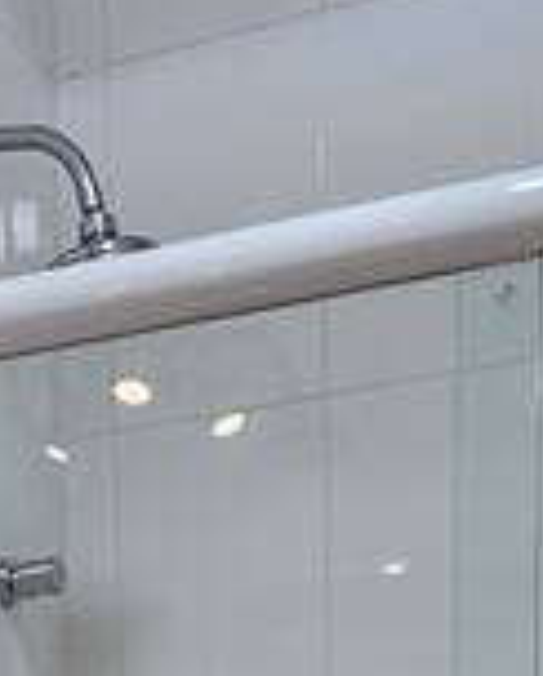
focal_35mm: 90
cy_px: 1312
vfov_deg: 16.6
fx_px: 1804
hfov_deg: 16.2
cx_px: -174
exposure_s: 1/77
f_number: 2.2
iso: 80
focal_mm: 2.2
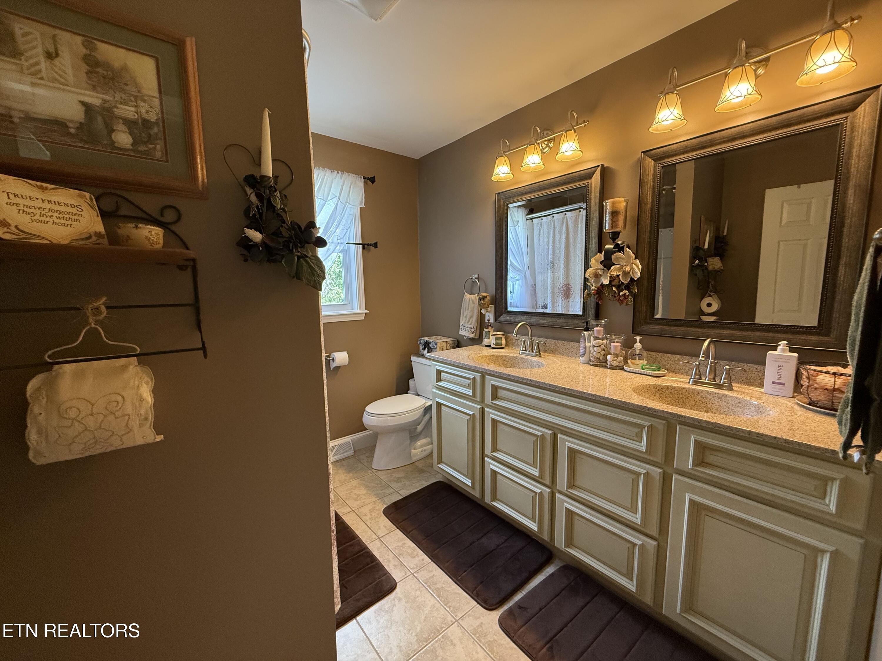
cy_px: 330
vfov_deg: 85.7
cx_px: 441
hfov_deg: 102.1
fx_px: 357
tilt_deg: -6.8
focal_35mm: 14
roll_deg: +1.5
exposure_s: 1/120
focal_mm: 2.22
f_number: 2.2
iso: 400
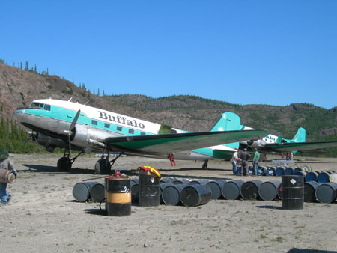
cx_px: 168
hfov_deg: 31.7
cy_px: 126
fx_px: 594
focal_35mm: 61
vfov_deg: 24.0
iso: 50
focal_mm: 12.7
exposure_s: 1/397
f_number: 5.9
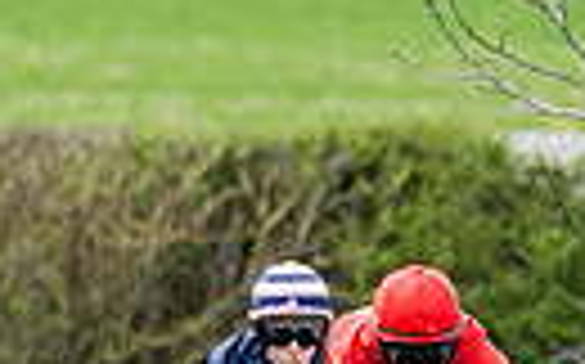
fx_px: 28593
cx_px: 720
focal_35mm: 1795
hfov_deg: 1.2
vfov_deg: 0.7
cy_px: 1005
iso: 400
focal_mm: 200
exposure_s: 1/2000
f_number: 4
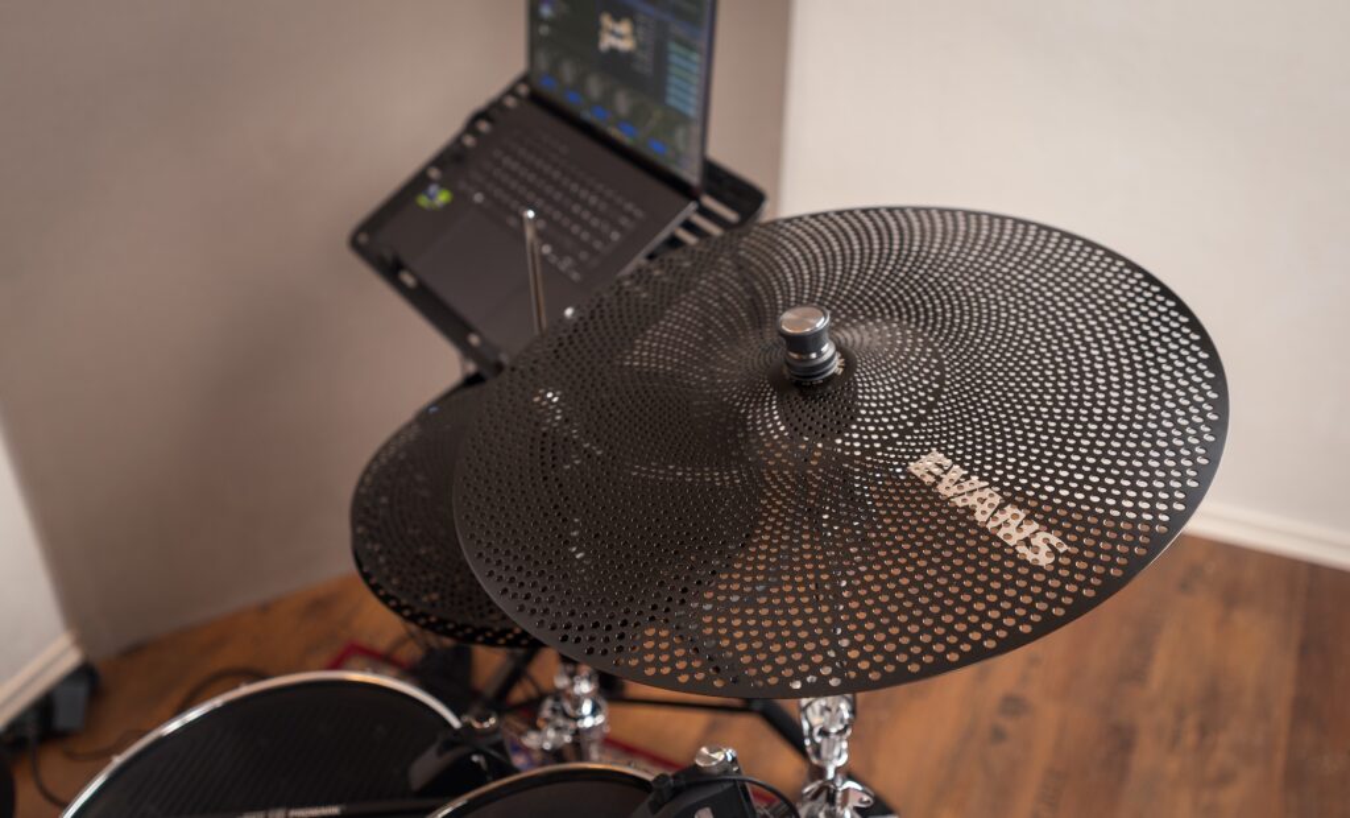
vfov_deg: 33.4
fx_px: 1363
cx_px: 666
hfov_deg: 52.7
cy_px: 370
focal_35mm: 37
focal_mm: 28
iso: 200
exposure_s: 1/25
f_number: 2.8
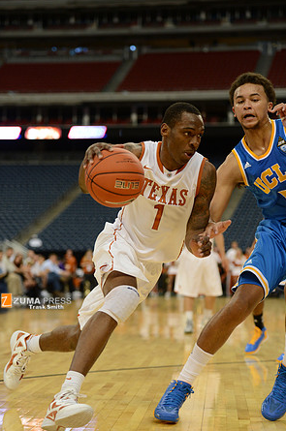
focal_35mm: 83
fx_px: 993
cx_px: 143
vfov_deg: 24.5
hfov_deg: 16.4
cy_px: 216
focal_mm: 82
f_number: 2.8
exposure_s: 1/1250
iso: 2000
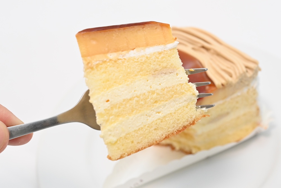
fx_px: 468
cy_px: 94
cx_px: 140
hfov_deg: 33.4
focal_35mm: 60
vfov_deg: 22.6
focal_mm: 60
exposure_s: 1/160
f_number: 10
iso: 6400
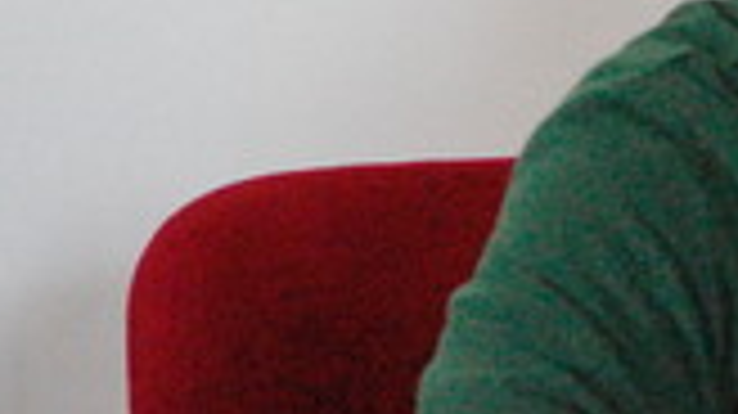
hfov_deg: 3.0
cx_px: 176
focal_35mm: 720
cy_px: 284
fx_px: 14080
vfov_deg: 1.7
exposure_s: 1/80
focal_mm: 120
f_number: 4.8
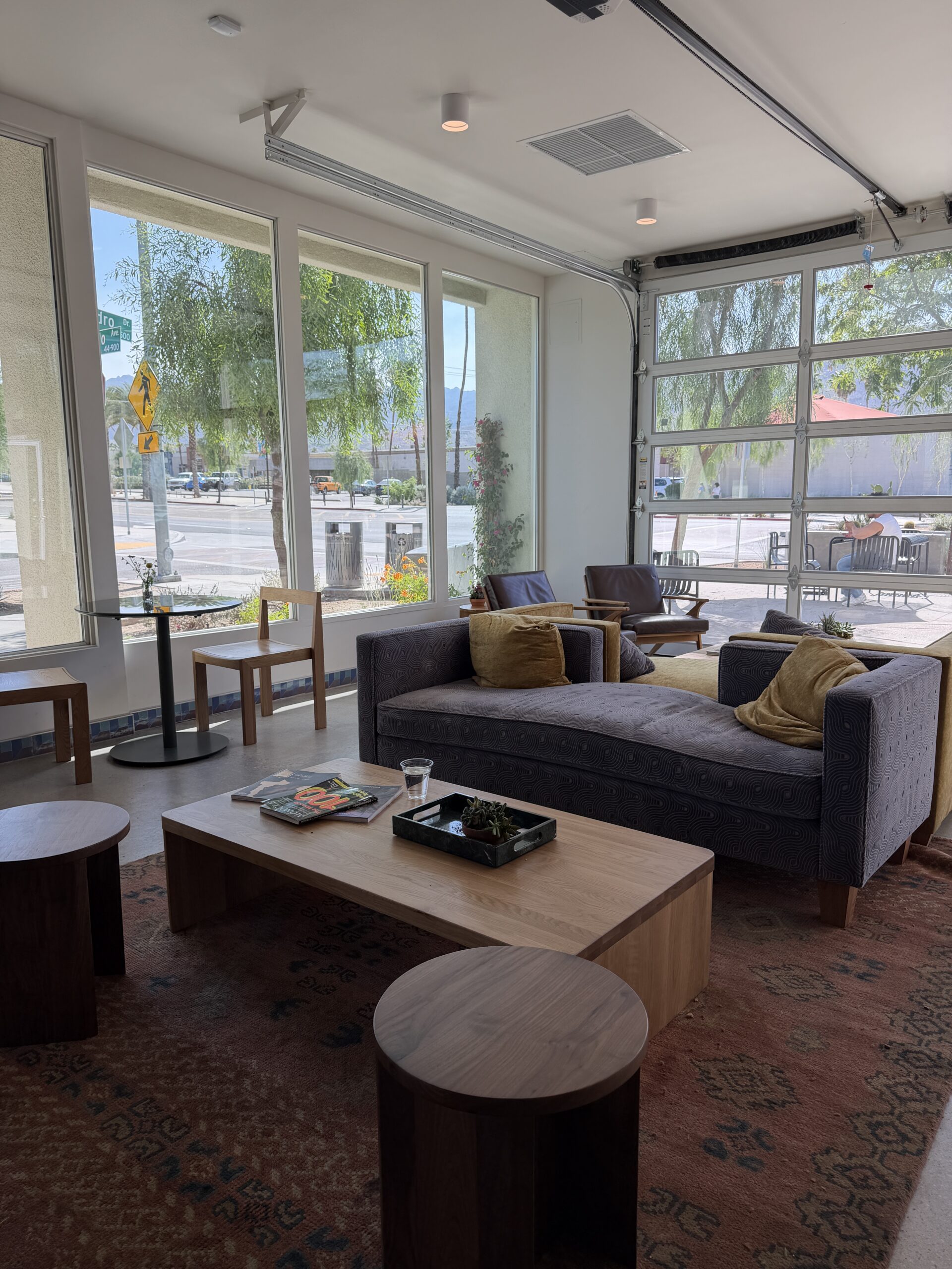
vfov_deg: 71.6
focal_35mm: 24
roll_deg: +0.2
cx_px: 476
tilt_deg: -8.8
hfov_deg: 56.8
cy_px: 634
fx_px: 880
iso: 80
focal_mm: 6.76
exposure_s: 1/868
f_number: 1.78
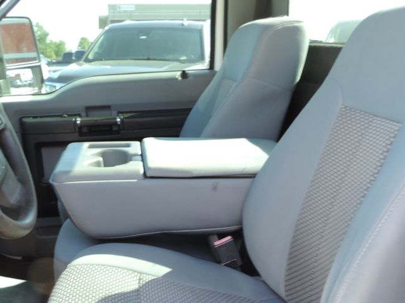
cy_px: 245
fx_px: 550
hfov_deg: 40.4
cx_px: 185
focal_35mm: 47
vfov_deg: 30.1
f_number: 3
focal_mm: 4.3
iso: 80
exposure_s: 1/30
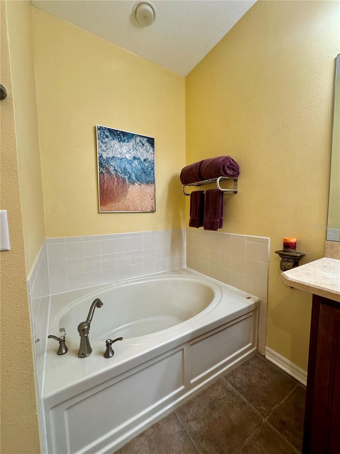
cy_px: 227
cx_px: 170
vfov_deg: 102.1
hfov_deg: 85.7
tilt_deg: -4.9
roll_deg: +1.7
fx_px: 183
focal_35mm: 14
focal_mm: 2.22
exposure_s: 1/60
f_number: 2.2
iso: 250
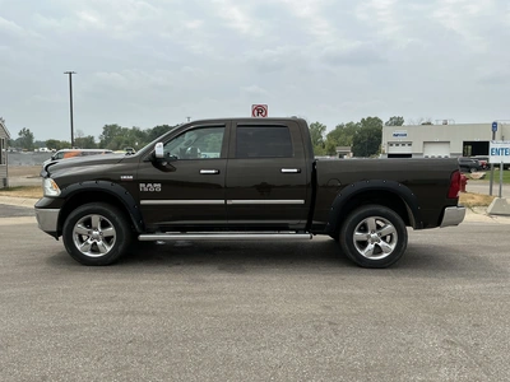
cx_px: 255
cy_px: 191
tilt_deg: +0.4
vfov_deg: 49.7
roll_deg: -1.7
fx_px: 413
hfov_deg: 63.4
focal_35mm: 28
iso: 25
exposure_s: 1/1912
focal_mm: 3
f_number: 1.8
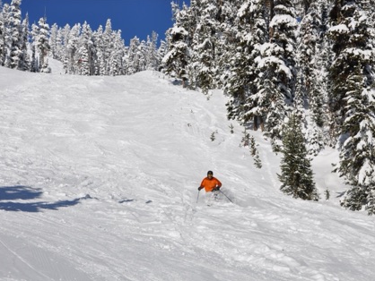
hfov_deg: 22.7
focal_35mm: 86
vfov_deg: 17.2
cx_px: 194
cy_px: 142
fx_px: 932
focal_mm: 52
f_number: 13
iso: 200
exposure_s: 1/640
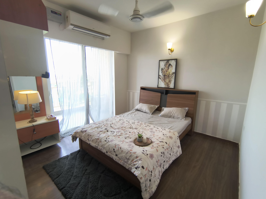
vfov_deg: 94.5
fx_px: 92
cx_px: 133
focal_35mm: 12
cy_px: 100
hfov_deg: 110.5
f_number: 2.2
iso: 137
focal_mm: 2.13
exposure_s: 1/50
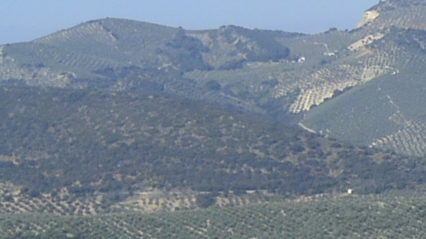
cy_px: 285
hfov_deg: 9.2
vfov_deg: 5.6
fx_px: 2451
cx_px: 924
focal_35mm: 217
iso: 160
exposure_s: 1/1000
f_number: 5.6
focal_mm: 13
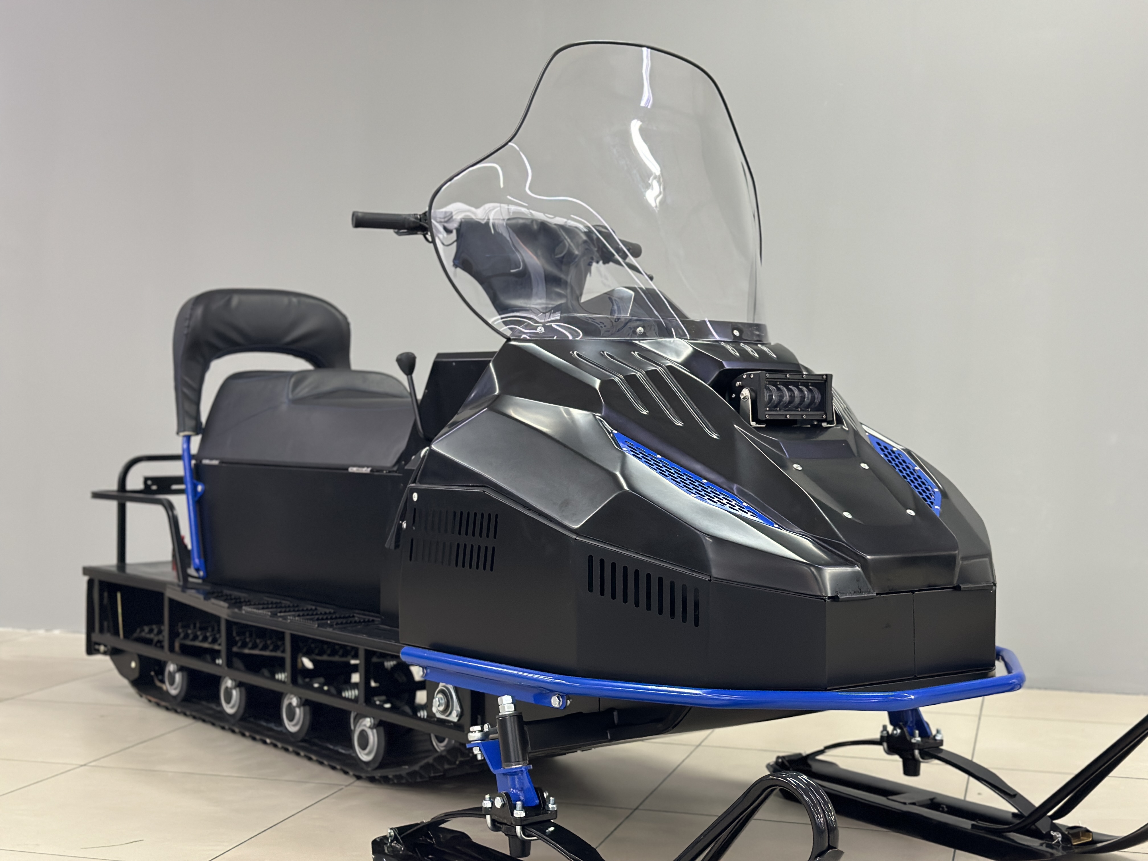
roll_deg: -0.1
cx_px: 574
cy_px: 430
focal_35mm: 48
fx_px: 1592
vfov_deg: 30.3
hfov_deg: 39.7
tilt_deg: -1.0
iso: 320
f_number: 1.78
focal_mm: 6.86
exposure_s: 1/60
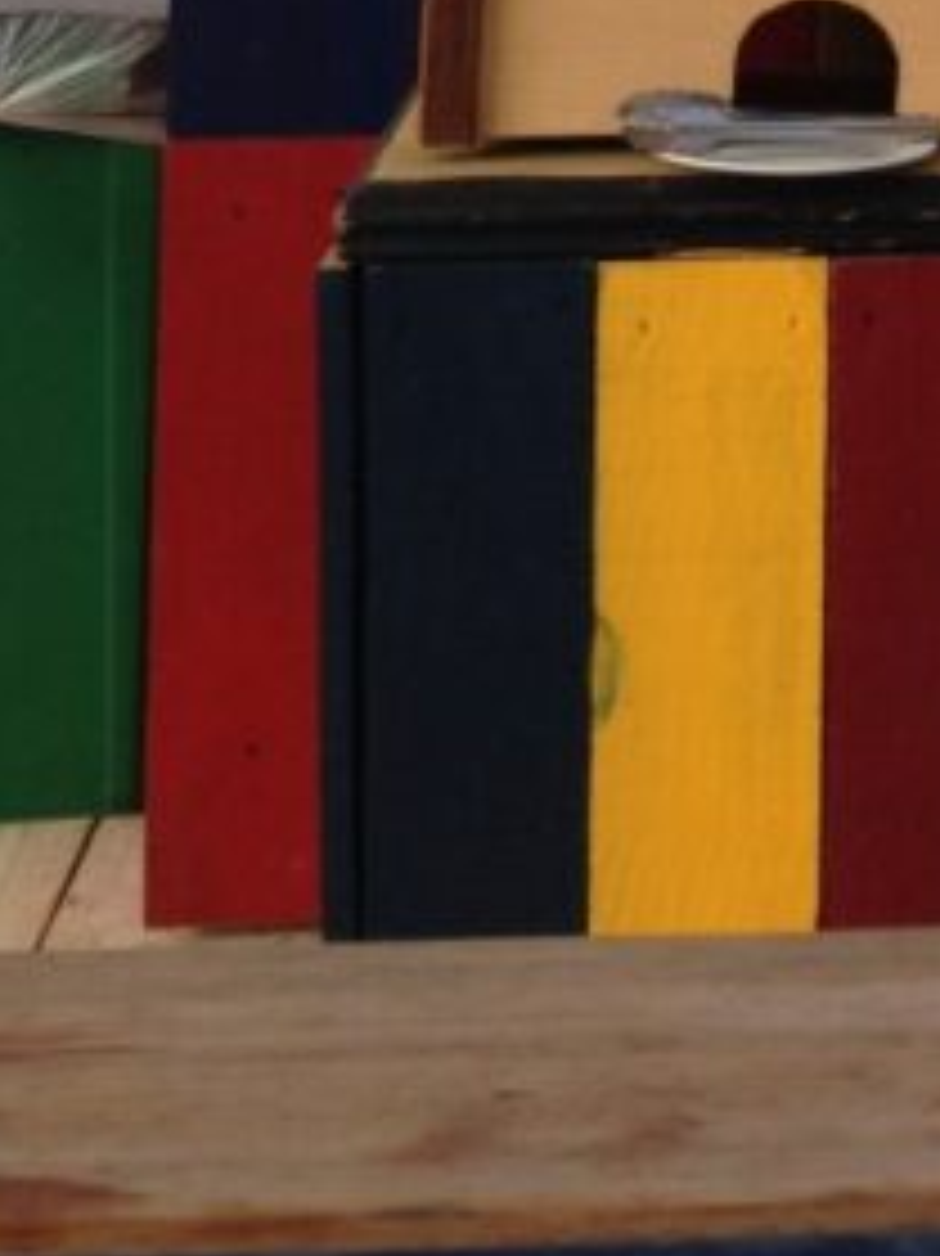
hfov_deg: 11.5
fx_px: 4384
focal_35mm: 121
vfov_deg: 15.1
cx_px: 1570
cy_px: -608
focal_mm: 4.12
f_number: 2.4
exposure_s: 1/669
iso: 50
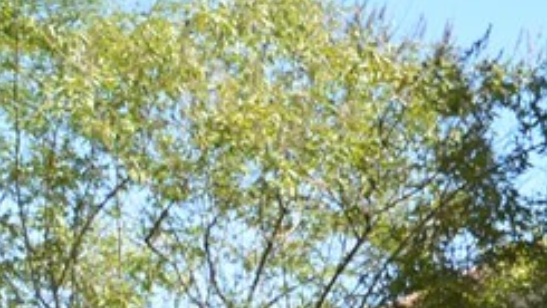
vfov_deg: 8.1
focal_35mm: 146
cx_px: -198
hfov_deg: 14.0
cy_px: 519
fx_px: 2123
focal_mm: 21
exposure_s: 1/250
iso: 140
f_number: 8
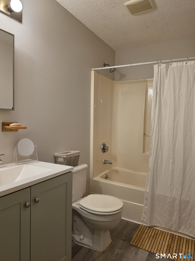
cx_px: 98
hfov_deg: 58.9
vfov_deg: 73.9
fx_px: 173
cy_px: 130
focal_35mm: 23
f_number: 1.4
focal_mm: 6.5
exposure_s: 1/120
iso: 160
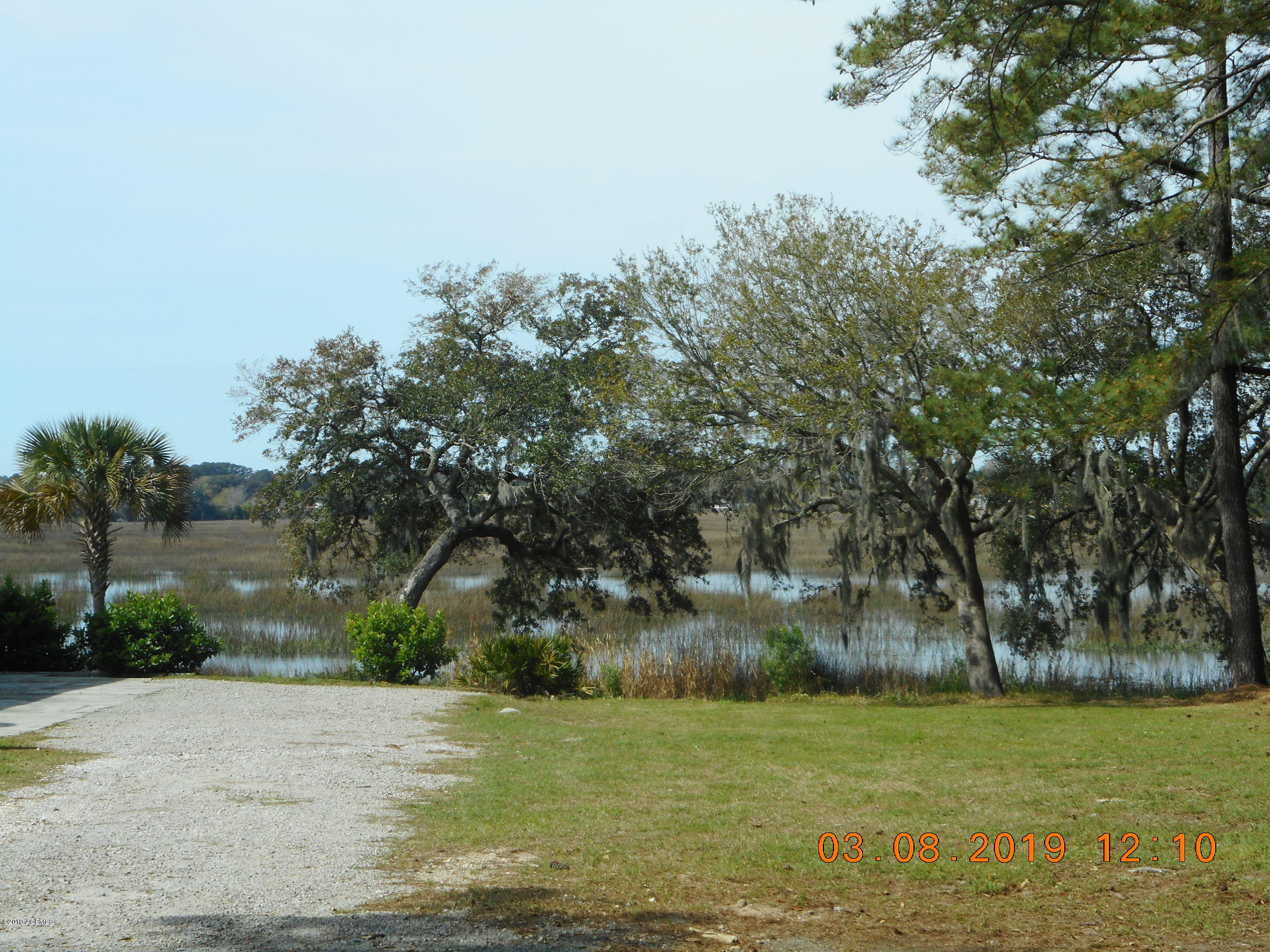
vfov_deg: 21.9
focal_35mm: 67
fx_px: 2458
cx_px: 635
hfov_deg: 29.0
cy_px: 476
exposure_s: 1/320
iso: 80
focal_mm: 12
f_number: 5.3
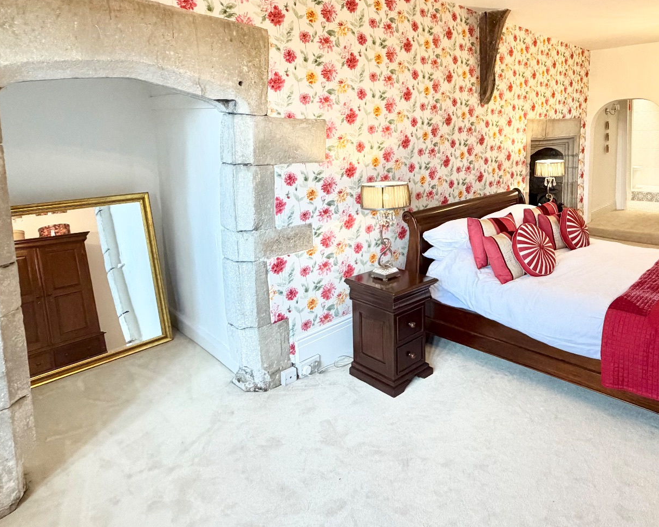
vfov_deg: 59.5
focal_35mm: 23
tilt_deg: -5.0
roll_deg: +1.7
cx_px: 452
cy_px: 179
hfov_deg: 70.0
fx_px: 448
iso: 320
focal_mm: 2.22
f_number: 2.2
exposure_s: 1/100
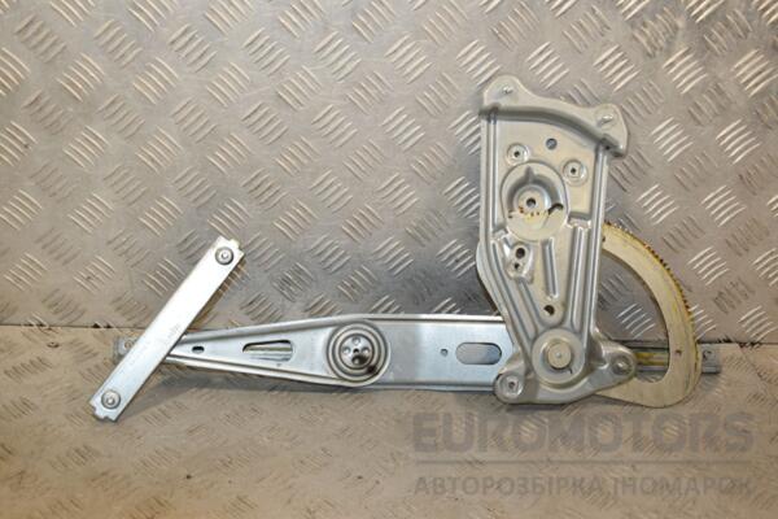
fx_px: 1102
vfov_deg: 26.5
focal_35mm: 51
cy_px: 260
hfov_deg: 38.9
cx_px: 389
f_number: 6.3
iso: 800
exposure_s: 1/200
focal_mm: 34
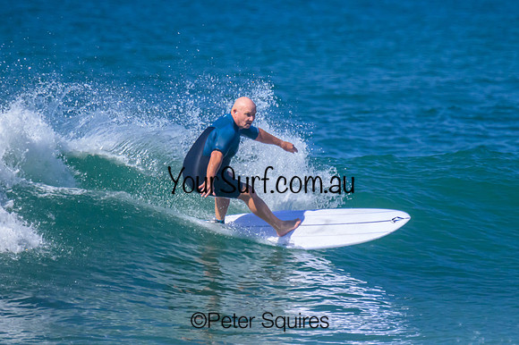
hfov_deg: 2.1
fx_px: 14393
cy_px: 129
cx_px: 298
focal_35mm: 999
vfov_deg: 1.4
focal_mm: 800
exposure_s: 1/2000
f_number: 11
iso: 3600
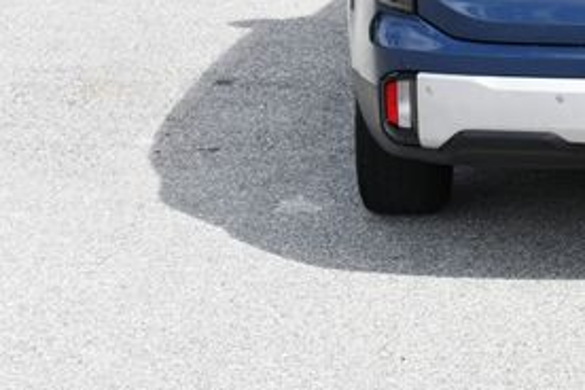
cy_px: -57
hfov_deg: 15.3
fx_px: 2112
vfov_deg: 10.4
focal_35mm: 130
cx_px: 674
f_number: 8
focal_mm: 28
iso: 200
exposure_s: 1/250
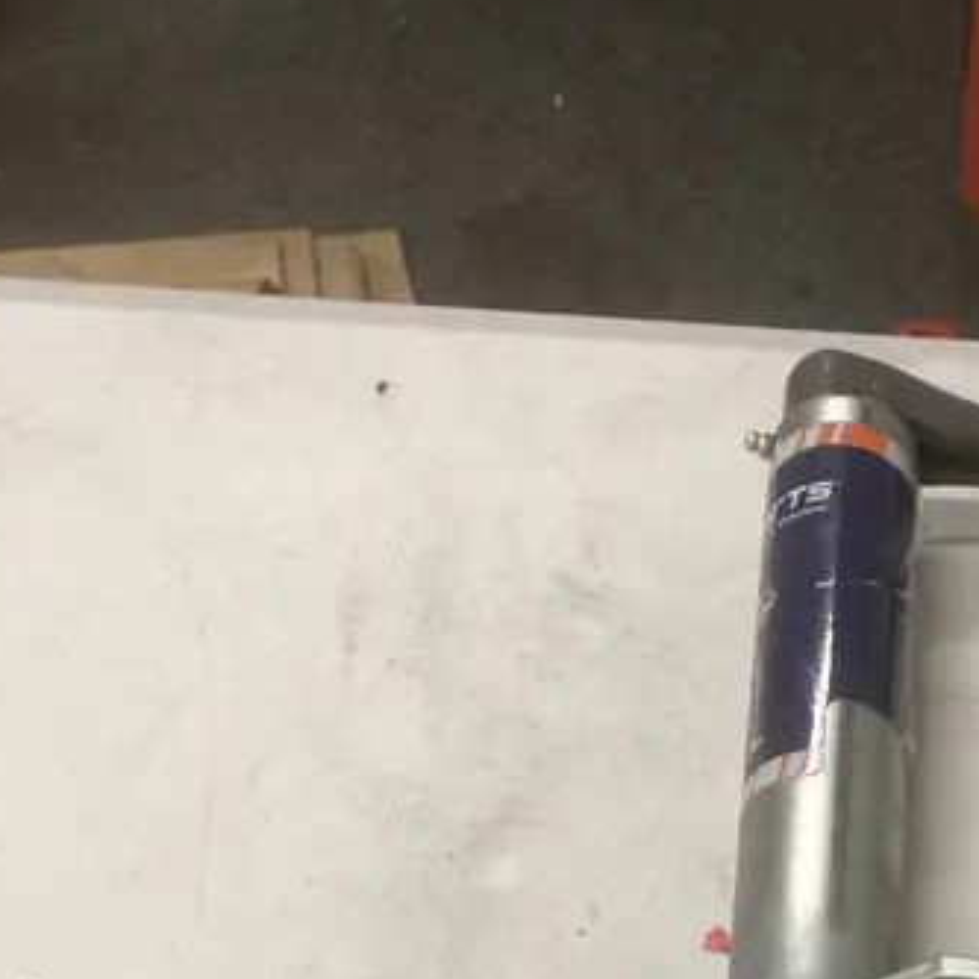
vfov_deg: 20.0
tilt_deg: -61.3
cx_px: 1041
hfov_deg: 21.7
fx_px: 2432
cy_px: 1411
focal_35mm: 76
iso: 50
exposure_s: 1/50
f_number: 1.8
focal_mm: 3.99
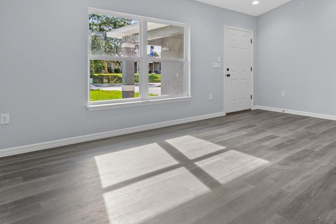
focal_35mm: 24
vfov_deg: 52.1
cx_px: 251
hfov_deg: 69.1
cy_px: 74
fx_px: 224
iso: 250
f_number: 8
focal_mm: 10
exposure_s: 1/3
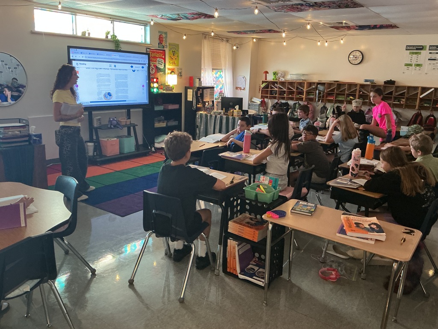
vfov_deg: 48.2
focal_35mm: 29
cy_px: 164
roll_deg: -2.0
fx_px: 367
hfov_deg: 61.7
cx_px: 219
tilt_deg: -14.0
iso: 200
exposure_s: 1/40
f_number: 1.8
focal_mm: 3
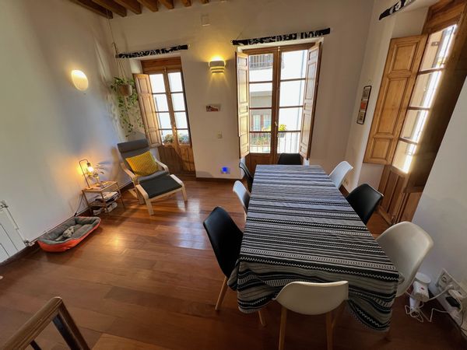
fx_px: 175
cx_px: 234
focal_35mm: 13
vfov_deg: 89.9
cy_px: 175
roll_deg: +2.5
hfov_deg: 106.2
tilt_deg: -22.7
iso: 160
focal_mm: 1.57
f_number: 1.8
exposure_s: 1/100
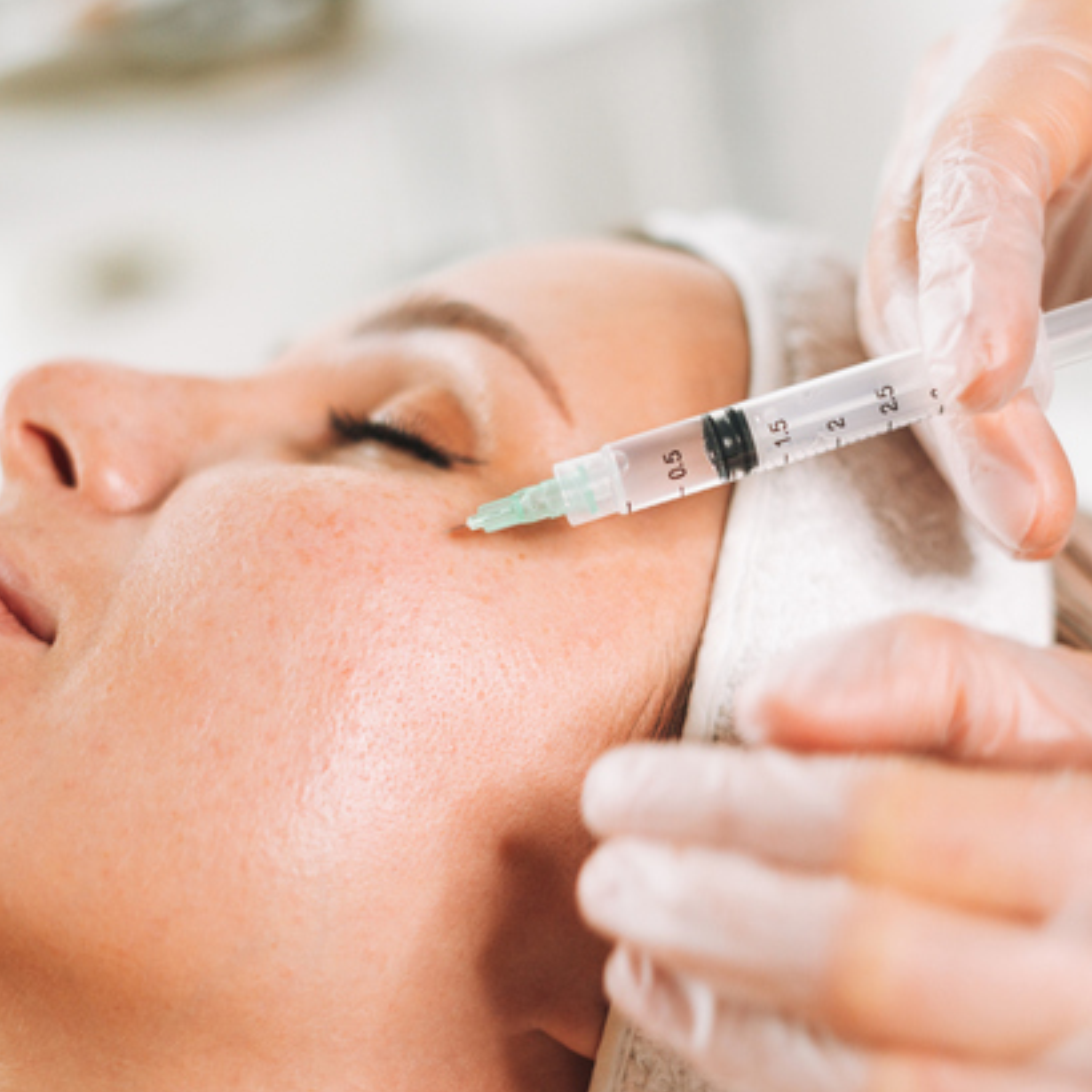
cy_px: 566
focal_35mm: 75
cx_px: 597
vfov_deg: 23.1
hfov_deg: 23.1
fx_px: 2677
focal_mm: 50
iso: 800
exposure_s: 1/160
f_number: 2.2
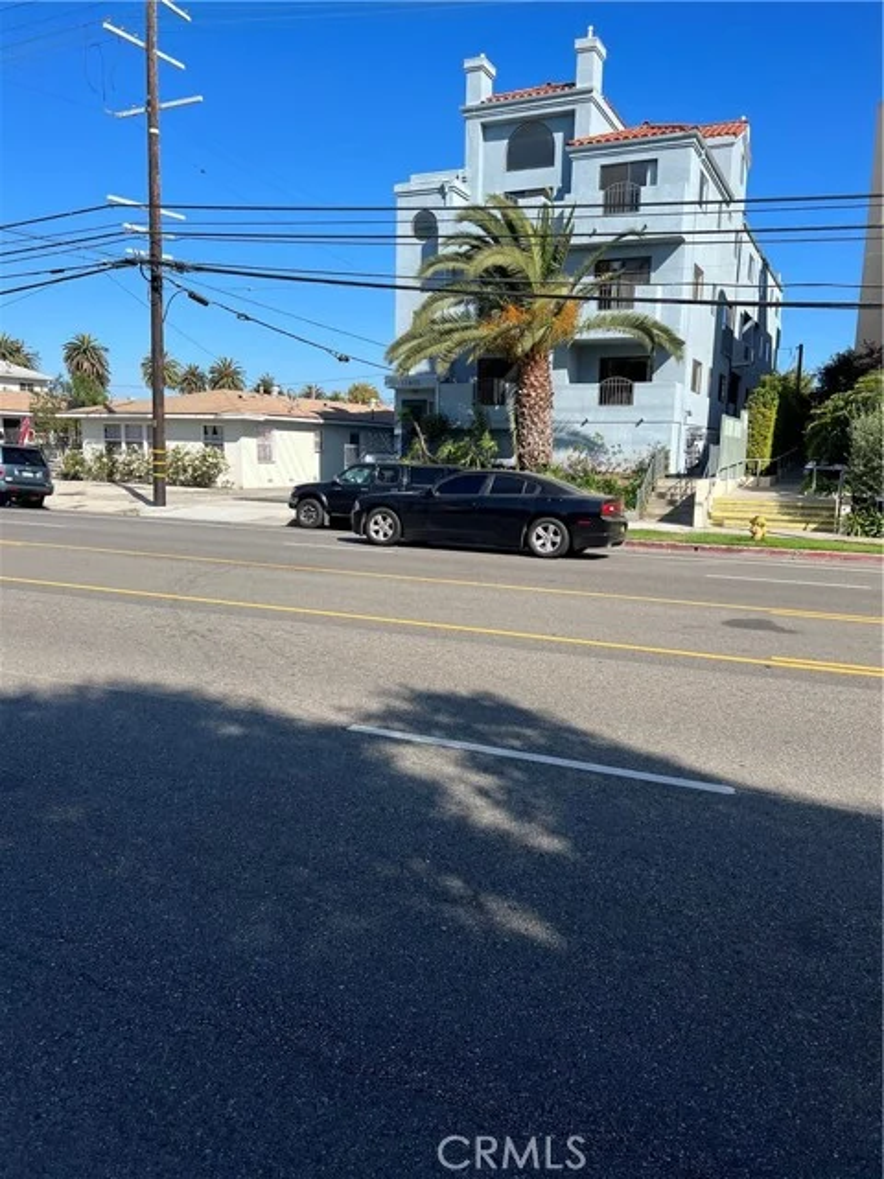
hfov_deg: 53.1
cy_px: 590
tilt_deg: -10.5
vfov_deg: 67.3
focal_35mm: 26
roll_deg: -2.0
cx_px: 442
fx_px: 885
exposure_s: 1/3460
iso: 50
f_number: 1.5
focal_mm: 5.7
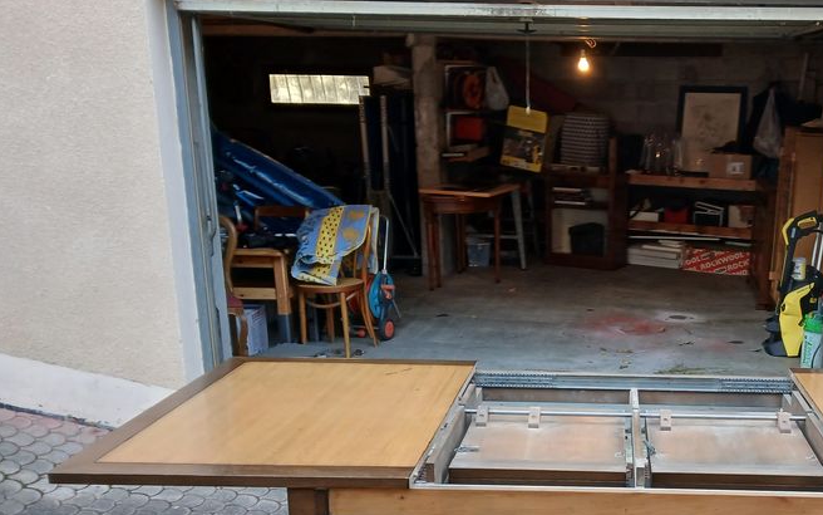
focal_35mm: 42
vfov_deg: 30.0
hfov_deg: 45.5
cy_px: 387
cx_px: 620
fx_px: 942
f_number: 1.8
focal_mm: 3.98
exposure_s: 1/50
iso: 100
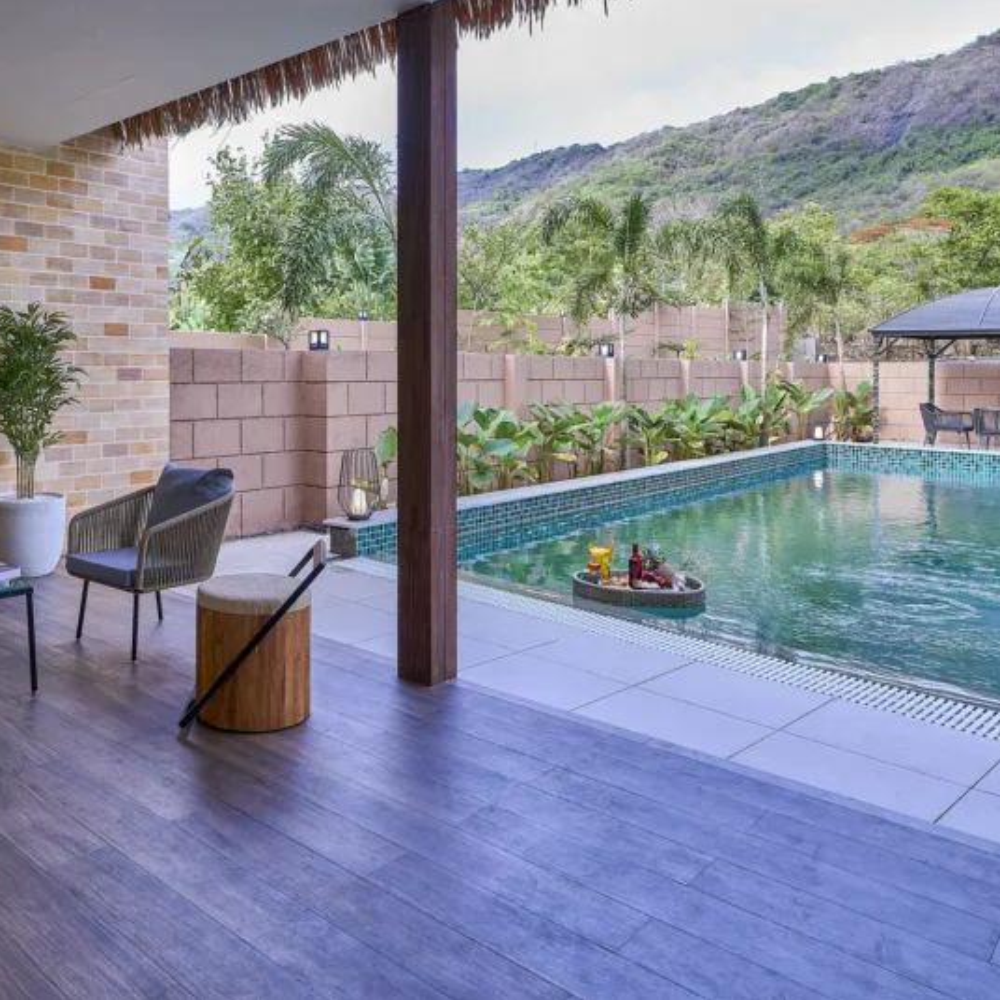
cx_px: 284
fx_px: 850
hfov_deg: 58.6
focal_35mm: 26
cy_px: 365
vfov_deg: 60.0
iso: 200
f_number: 8
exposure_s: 1/25
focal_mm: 16
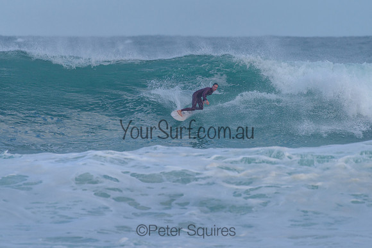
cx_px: 182
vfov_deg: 2.2
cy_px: 97
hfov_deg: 3.4
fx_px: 6331
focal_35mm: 613
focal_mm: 500
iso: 450
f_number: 5.6
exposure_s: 1/2000
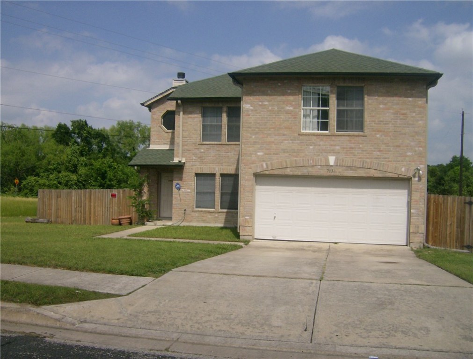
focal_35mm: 36
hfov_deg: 51.1
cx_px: 236
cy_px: 180
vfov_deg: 40.0
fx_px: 494
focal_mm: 6
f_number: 4.7
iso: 100
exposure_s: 1/2000
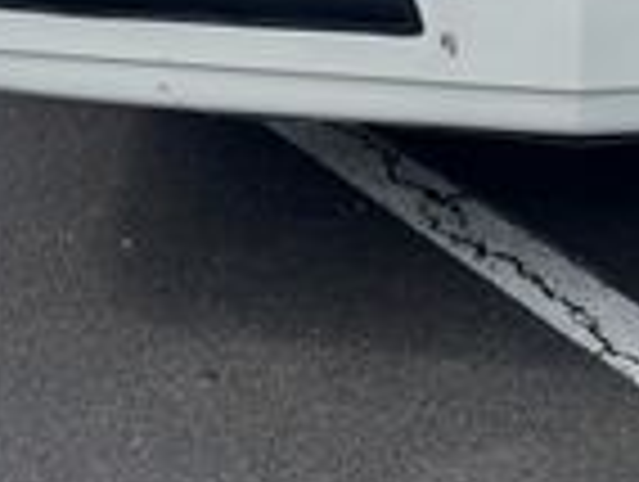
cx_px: 531
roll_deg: -0.9
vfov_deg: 15.8
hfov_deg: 23.6
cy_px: -356
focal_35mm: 81
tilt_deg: -6.5
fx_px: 1498
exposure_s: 1/4950
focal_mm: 6.76
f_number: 1.78
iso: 80
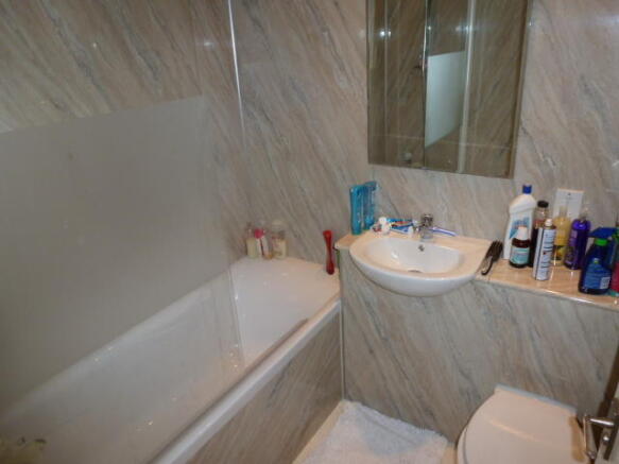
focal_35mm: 24
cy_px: 232
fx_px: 429
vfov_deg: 56.8
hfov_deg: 71.6
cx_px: 310
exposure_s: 1/60
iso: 125
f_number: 3.3
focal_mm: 4.3
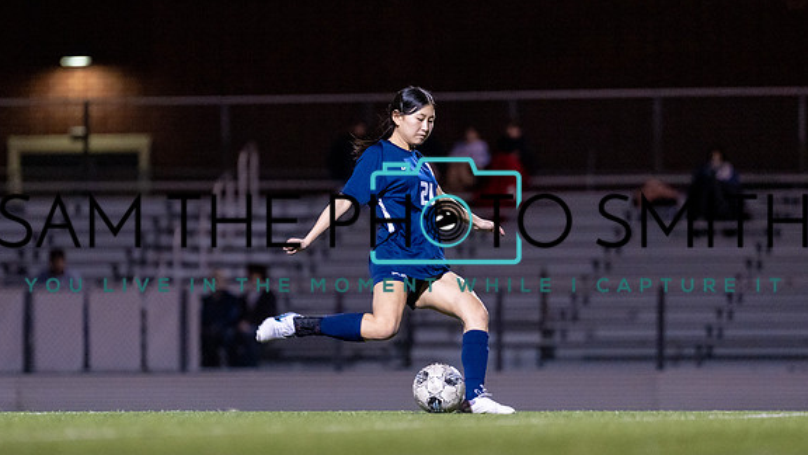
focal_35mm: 303
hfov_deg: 7.1
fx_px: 6492
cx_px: 328
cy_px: 233
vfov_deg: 4.0
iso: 3200
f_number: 2.8
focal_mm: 200
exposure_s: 1/1000
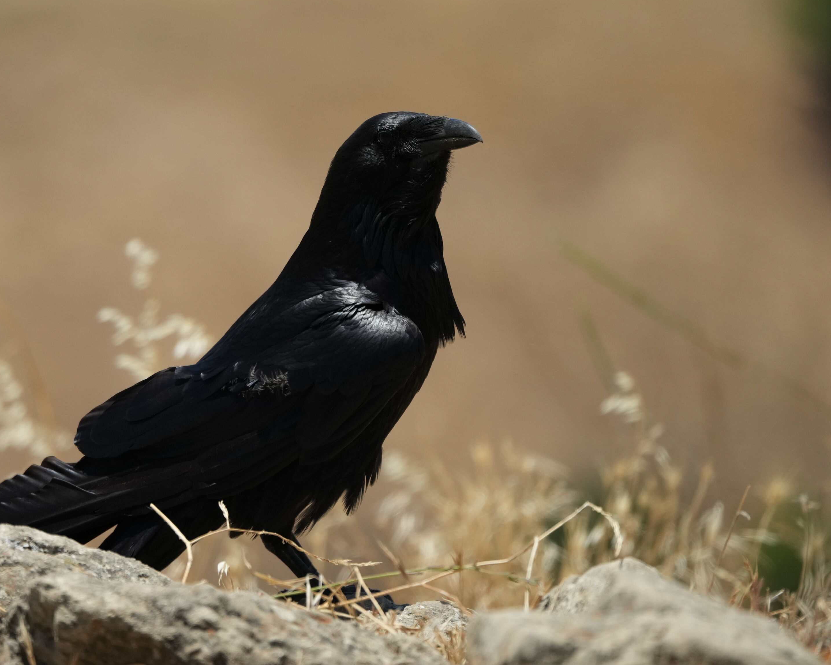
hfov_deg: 3.4
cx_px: 296
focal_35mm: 563
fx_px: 13847
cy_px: 315
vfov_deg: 2.8
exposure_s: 1/3200
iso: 800
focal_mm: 400
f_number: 6.3
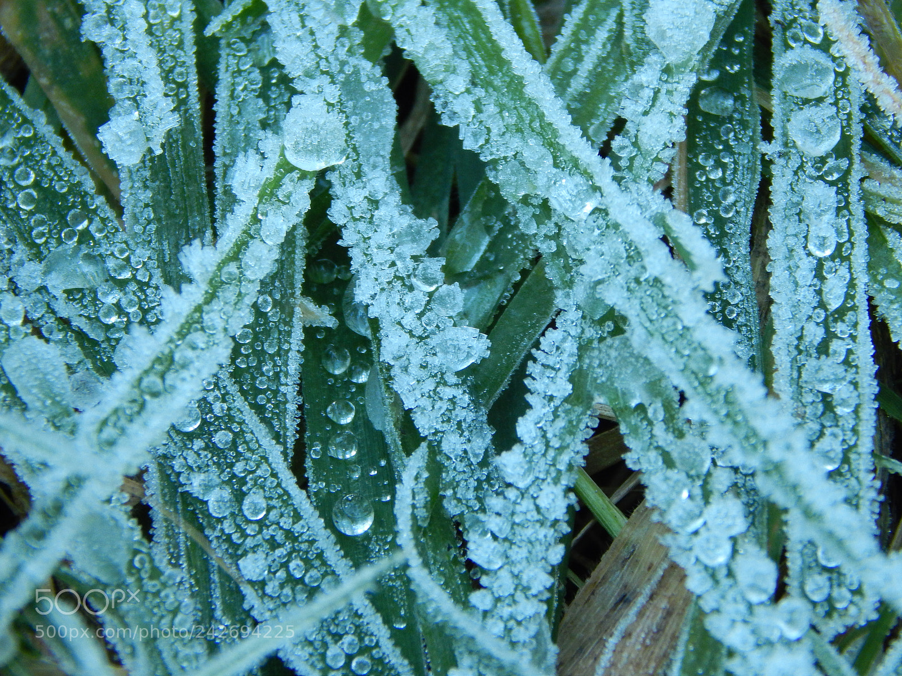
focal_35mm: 282
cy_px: 338
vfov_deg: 5.3
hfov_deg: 7.0
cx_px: 451
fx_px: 7348
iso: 280
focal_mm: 50.1
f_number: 5.7
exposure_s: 1/30
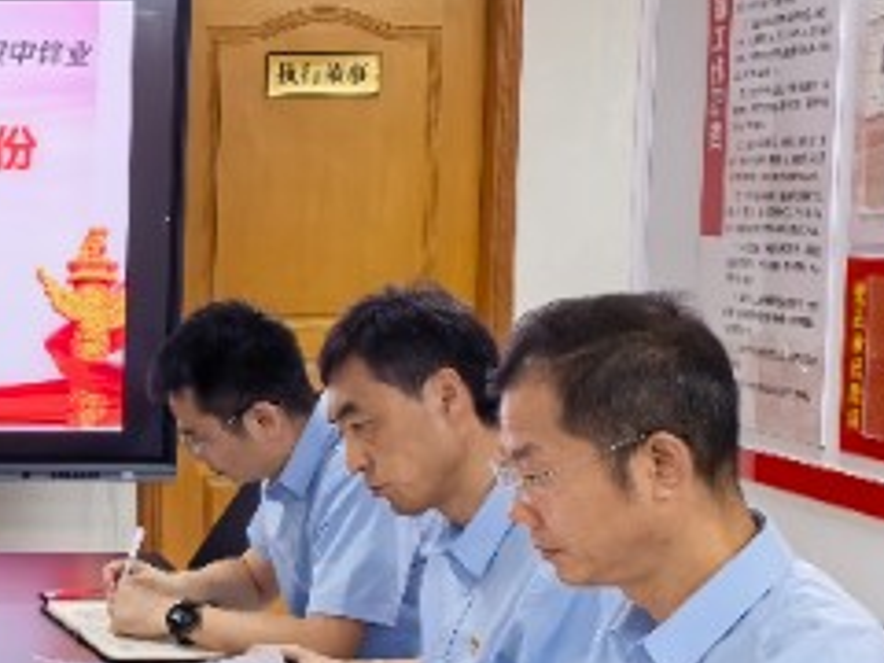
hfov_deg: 22.5
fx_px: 2043
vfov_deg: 18.4
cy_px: 368
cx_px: -177
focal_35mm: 80
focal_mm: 6.98
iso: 200
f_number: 4
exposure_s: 1/60
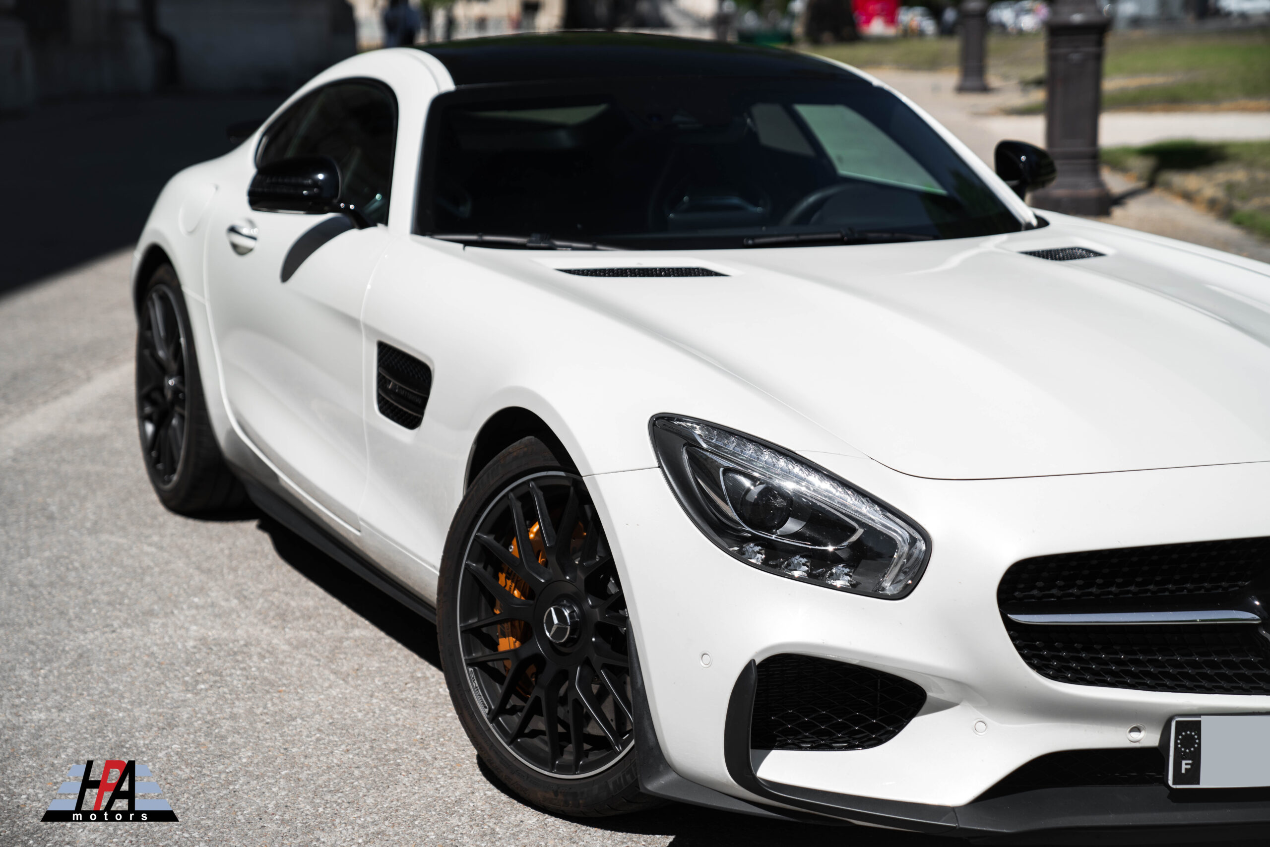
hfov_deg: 28.8
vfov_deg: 19.5
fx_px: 2470
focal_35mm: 70
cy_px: 424
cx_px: 635
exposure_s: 1/500
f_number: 3.2
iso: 80
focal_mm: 70
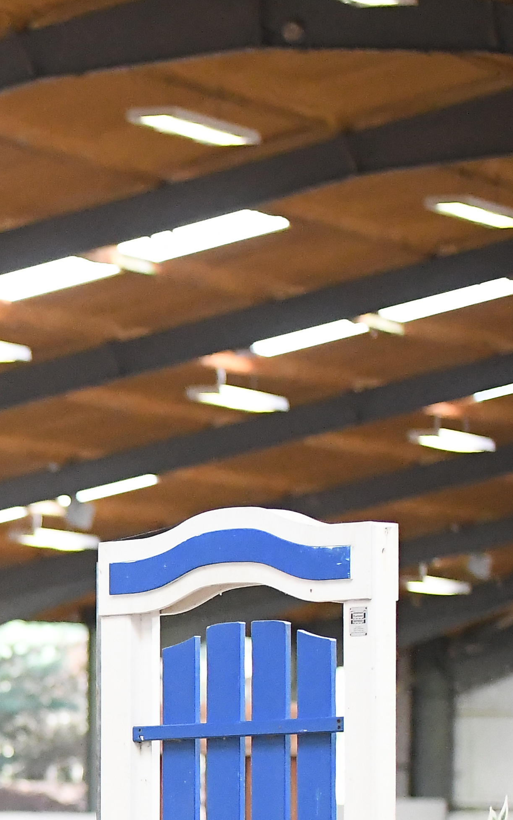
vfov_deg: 9.6
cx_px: -451
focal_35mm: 218
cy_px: 739
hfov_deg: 5.9
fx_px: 4877
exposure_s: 1/1000
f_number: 1.8
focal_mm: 50
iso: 4000
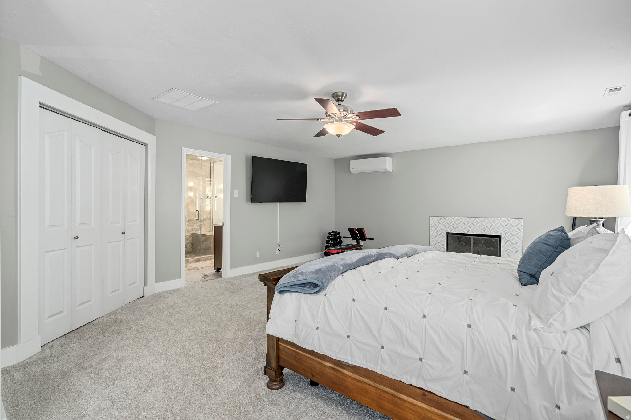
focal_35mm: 16
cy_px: 210
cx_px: 316
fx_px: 280
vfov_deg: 73.7
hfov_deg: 96.7
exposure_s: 1/10
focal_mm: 16
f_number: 9
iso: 320
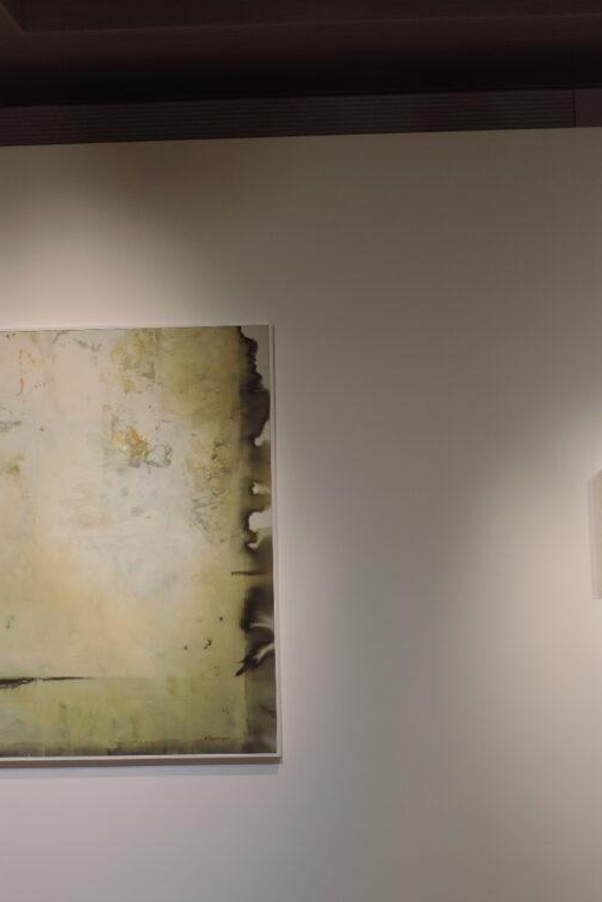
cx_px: 354
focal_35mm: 60
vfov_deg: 33.4
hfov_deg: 22.6
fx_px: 1504
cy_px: 449
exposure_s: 1/50
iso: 110
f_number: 3.4
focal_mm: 7.6
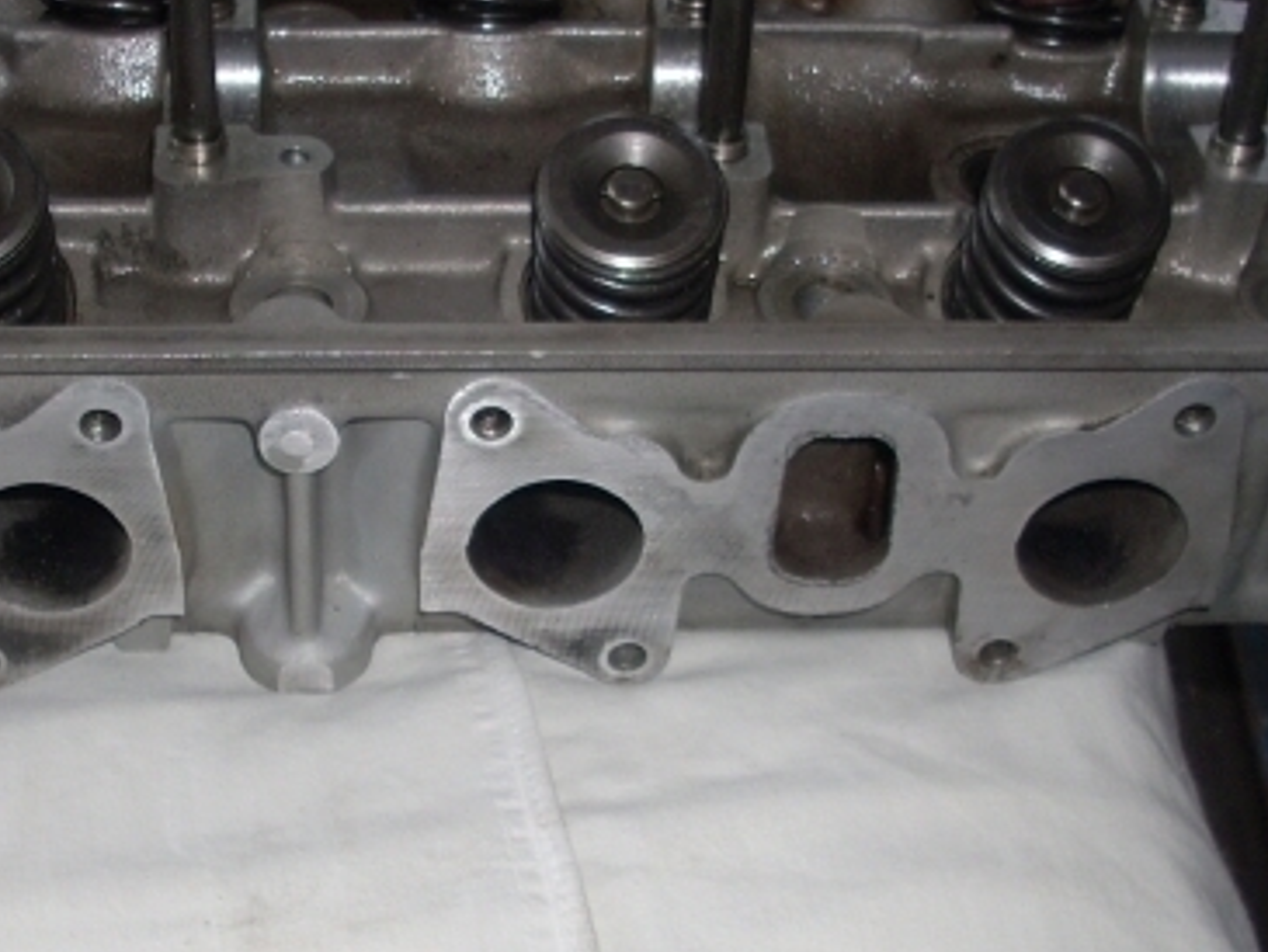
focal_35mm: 76
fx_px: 2785
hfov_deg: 25.5
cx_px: 434
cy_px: 492
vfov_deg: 19.4
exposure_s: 1/60
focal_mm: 6.2
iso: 64
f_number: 2.8
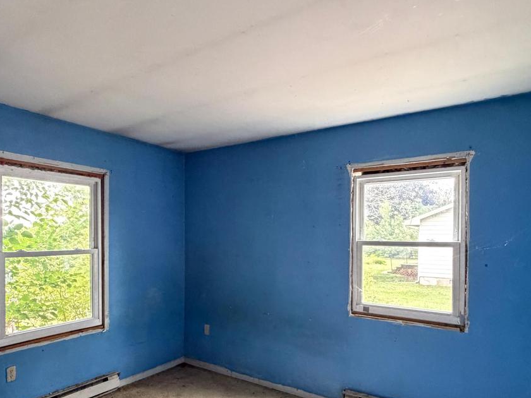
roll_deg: -0.5
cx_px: 227
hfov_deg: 71.2
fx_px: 368
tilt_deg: -0.9
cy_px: 238
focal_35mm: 24
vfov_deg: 56.4
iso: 640
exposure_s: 1/60
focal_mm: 2.22
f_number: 2.2
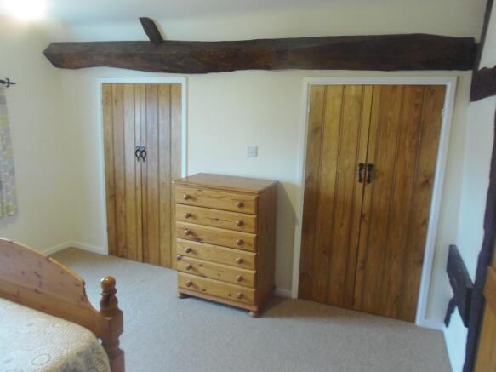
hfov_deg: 71.6
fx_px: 344
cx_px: 248
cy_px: 186
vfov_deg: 56.8
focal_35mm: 24
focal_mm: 4.3
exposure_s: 1/13
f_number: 2.9
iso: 250
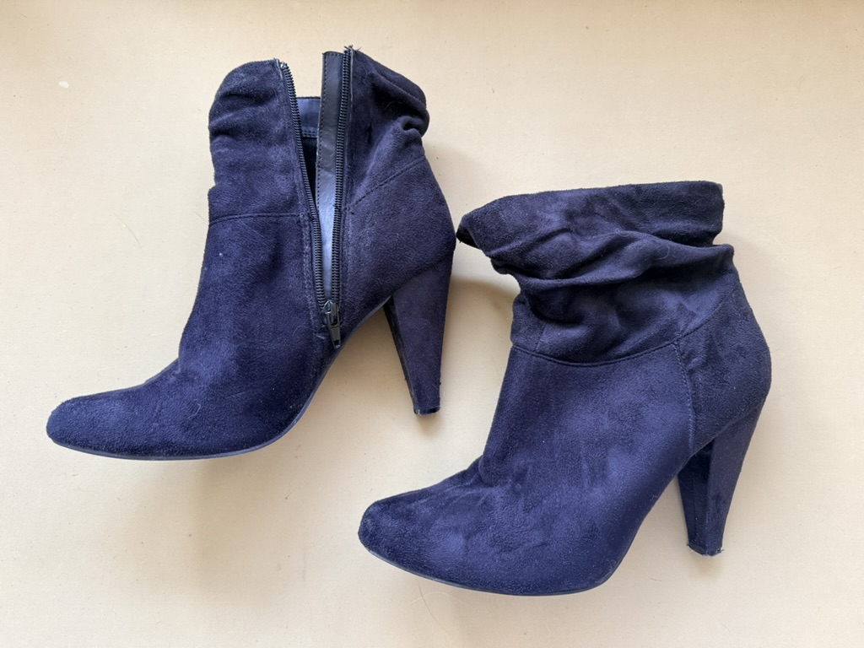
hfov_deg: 71.6
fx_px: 599
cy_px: 324
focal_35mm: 24
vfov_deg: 56.8
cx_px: 432
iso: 200
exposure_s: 1/95
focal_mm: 6.76
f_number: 1.78
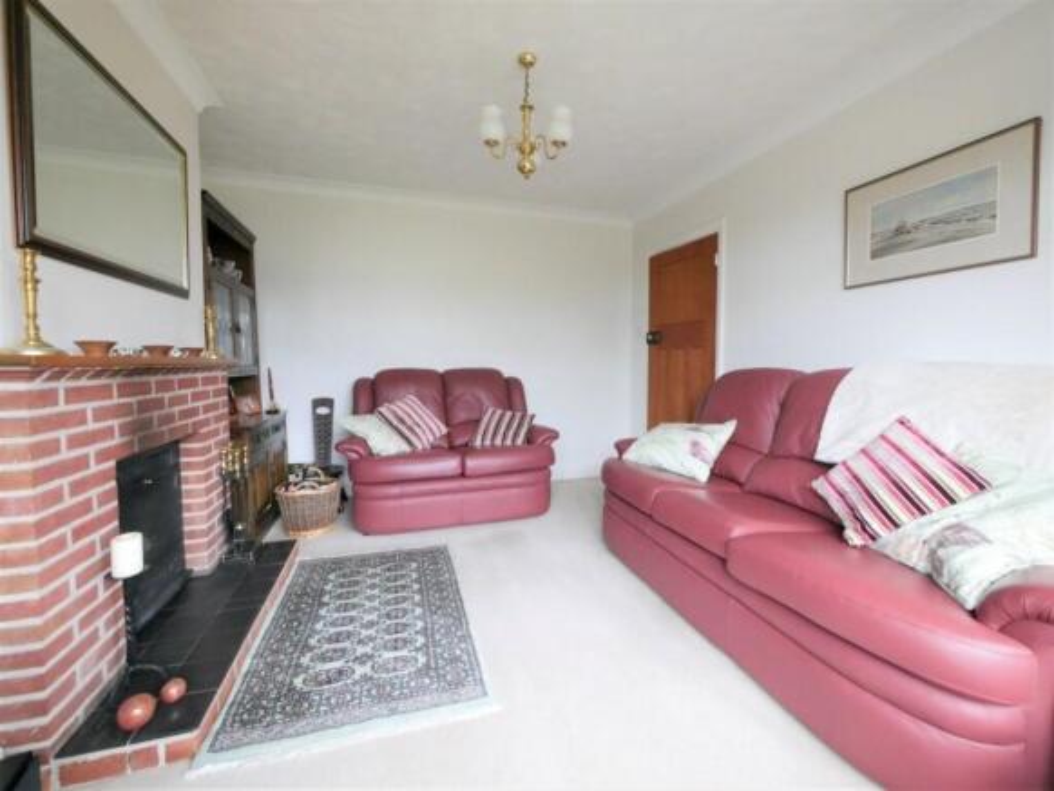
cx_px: 527
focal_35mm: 14
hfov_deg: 102.0
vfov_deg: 85.7
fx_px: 426
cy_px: 396
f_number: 4
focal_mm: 7
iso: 3200
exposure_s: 1/40
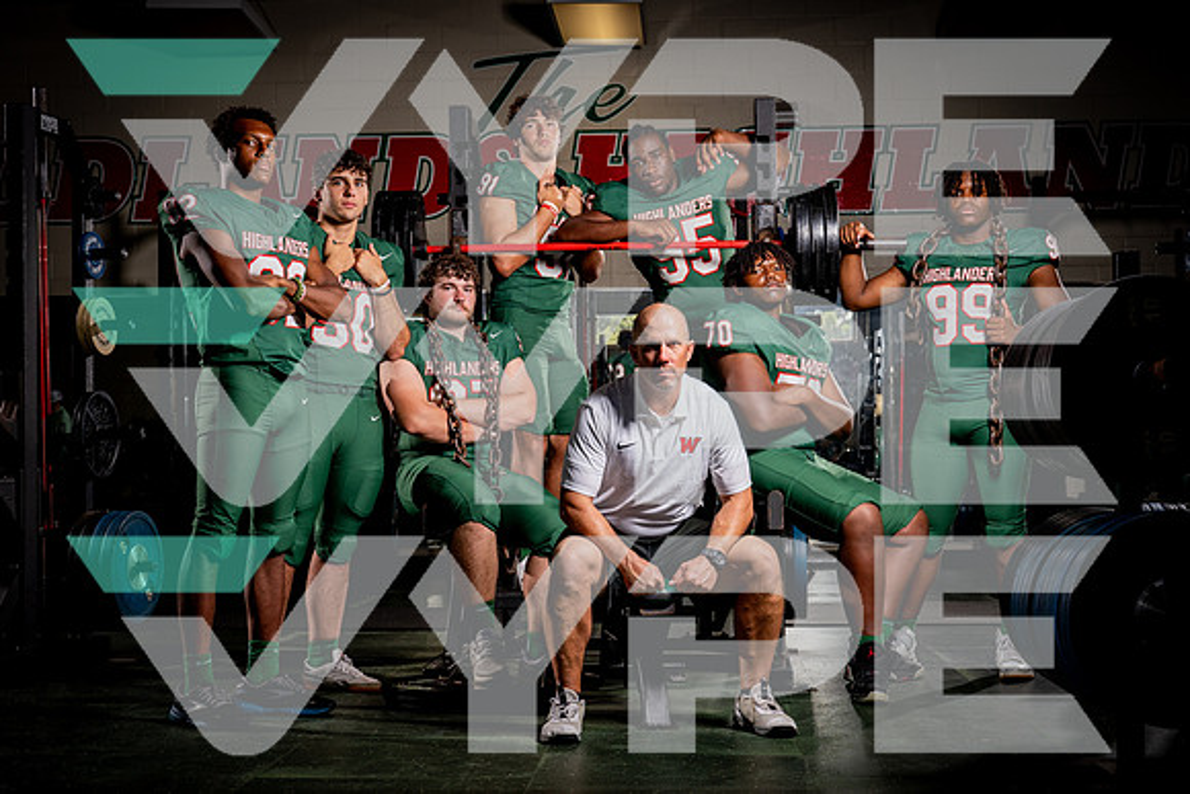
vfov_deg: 25.4
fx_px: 1762
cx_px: 595
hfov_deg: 37.3
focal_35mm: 53
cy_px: 397
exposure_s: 1/250
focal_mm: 51
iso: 400
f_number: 5.6
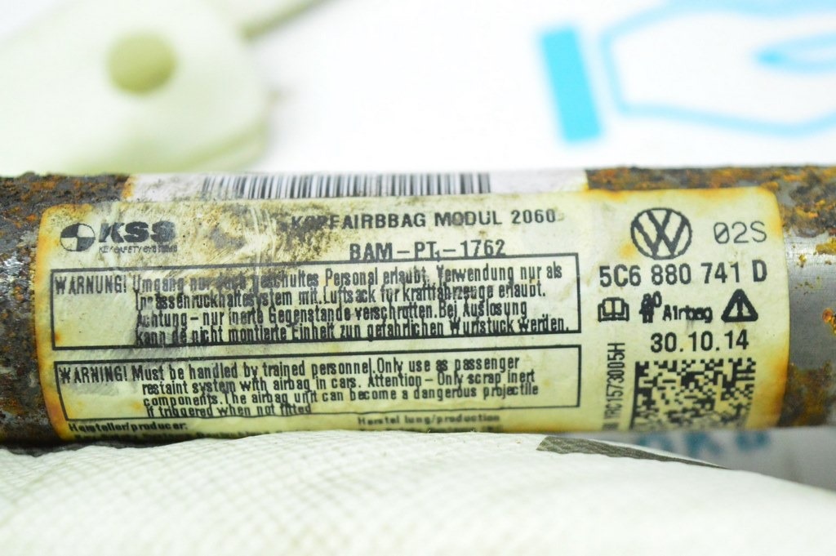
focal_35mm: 72
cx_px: 418
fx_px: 1671
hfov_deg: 28.1
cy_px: 278
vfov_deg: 18.9
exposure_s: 1/250
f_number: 5.3
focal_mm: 48
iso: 6400
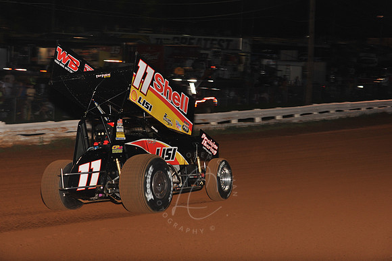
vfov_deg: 13.0
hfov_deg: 19.5
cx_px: 196
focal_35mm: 105
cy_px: 130
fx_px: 1143
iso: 1000
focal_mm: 105
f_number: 7.1
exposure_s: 1/320
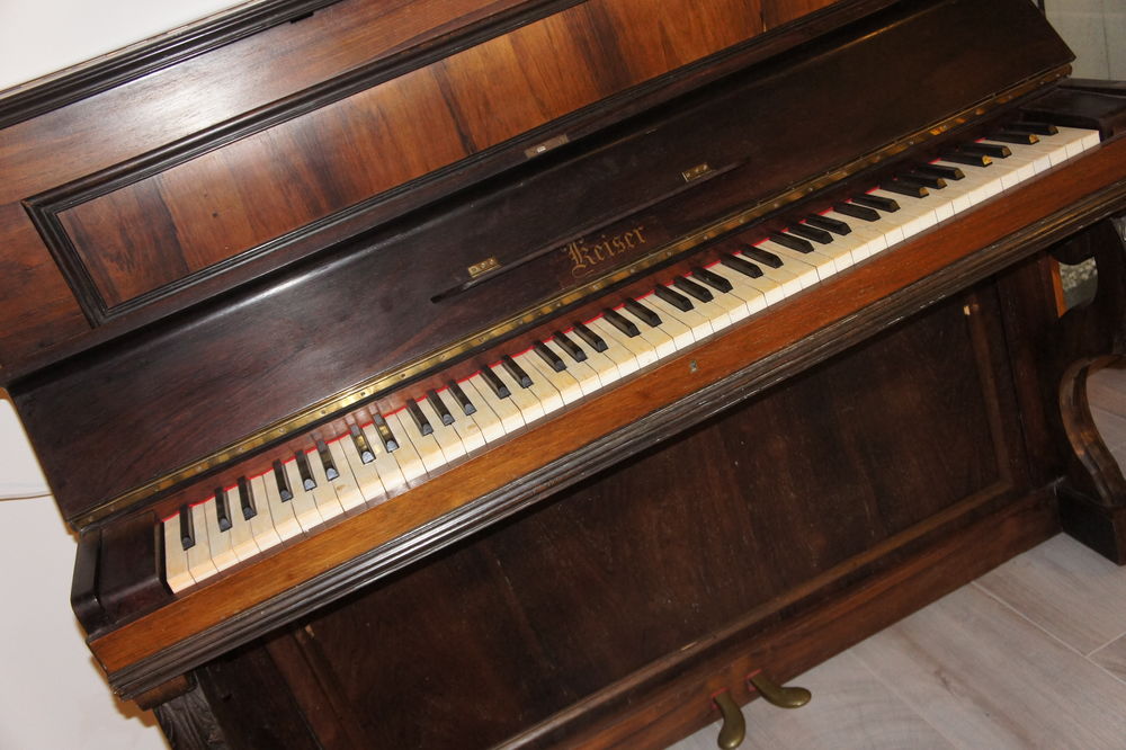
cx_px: 563
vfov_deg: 38.3
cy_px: 375
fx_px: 1079
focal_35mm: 34
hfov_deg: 55.1
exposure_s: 1/60
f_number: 4
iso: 1600
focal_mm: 23
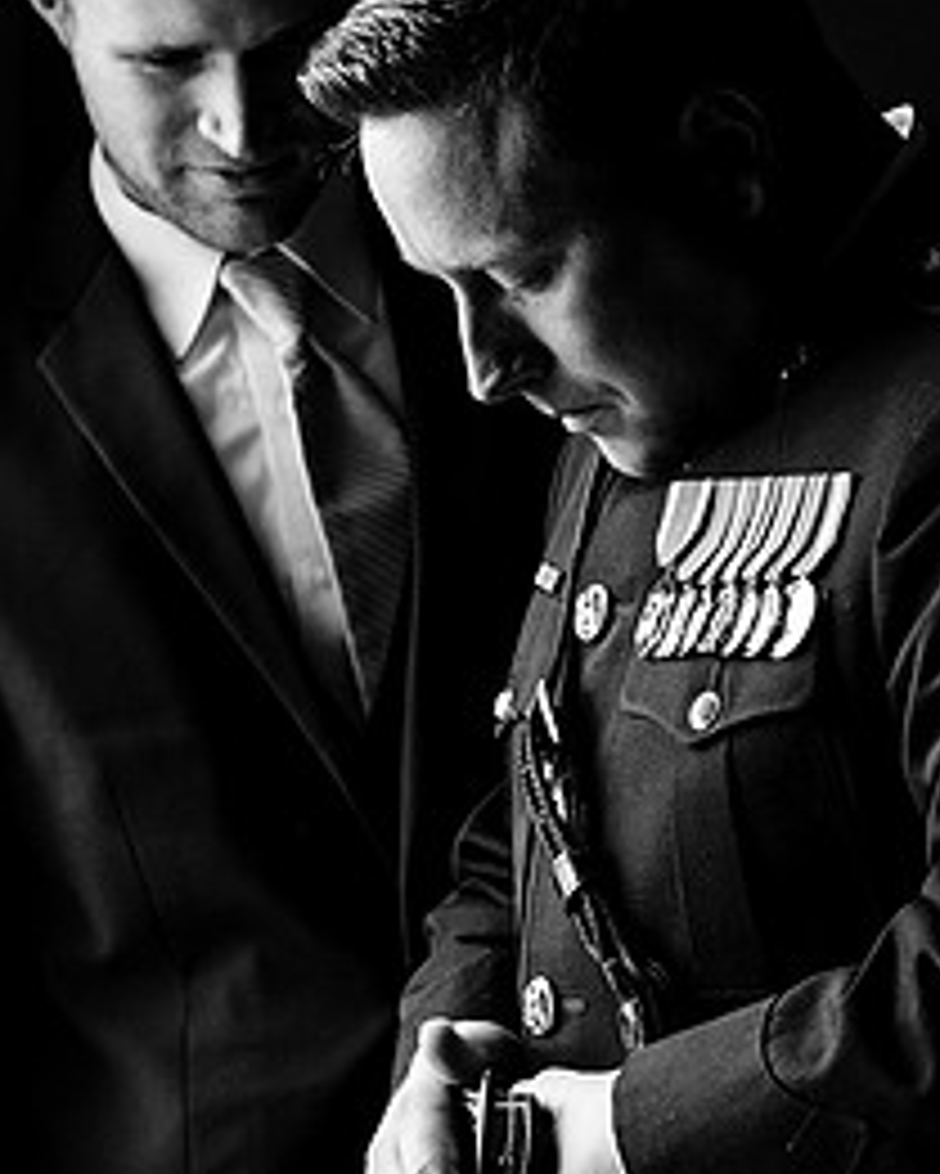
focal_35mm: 257
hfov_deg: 6.0
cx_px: 208
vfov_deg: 7.5
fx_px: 8932
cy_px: 821
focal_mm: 91
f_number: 4
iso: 1250
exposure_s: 1/100
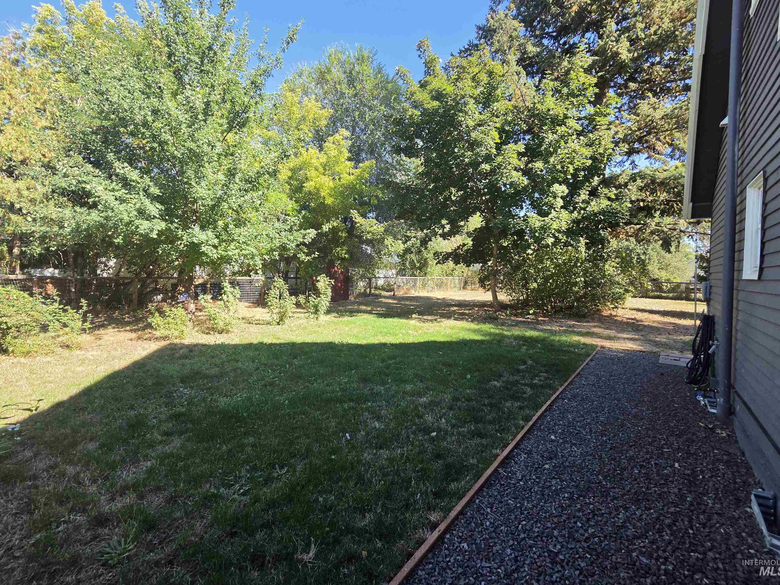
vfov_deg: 85.6
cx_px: 385
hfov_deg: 102.1
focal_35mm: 14
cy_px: 276
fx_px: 315
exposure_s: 1/742
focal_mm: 2.2
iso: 100
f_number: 2.2
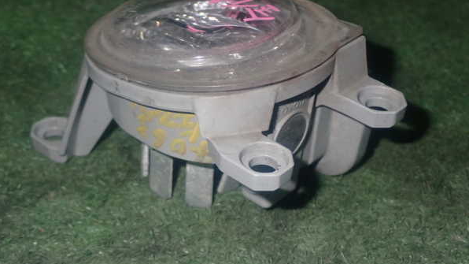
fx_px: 845
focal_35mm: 68
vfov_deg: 17.7
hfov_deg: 31.0
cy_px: 113
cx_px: 234
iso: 800
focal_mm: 11.09
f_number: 10
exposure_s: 1/60
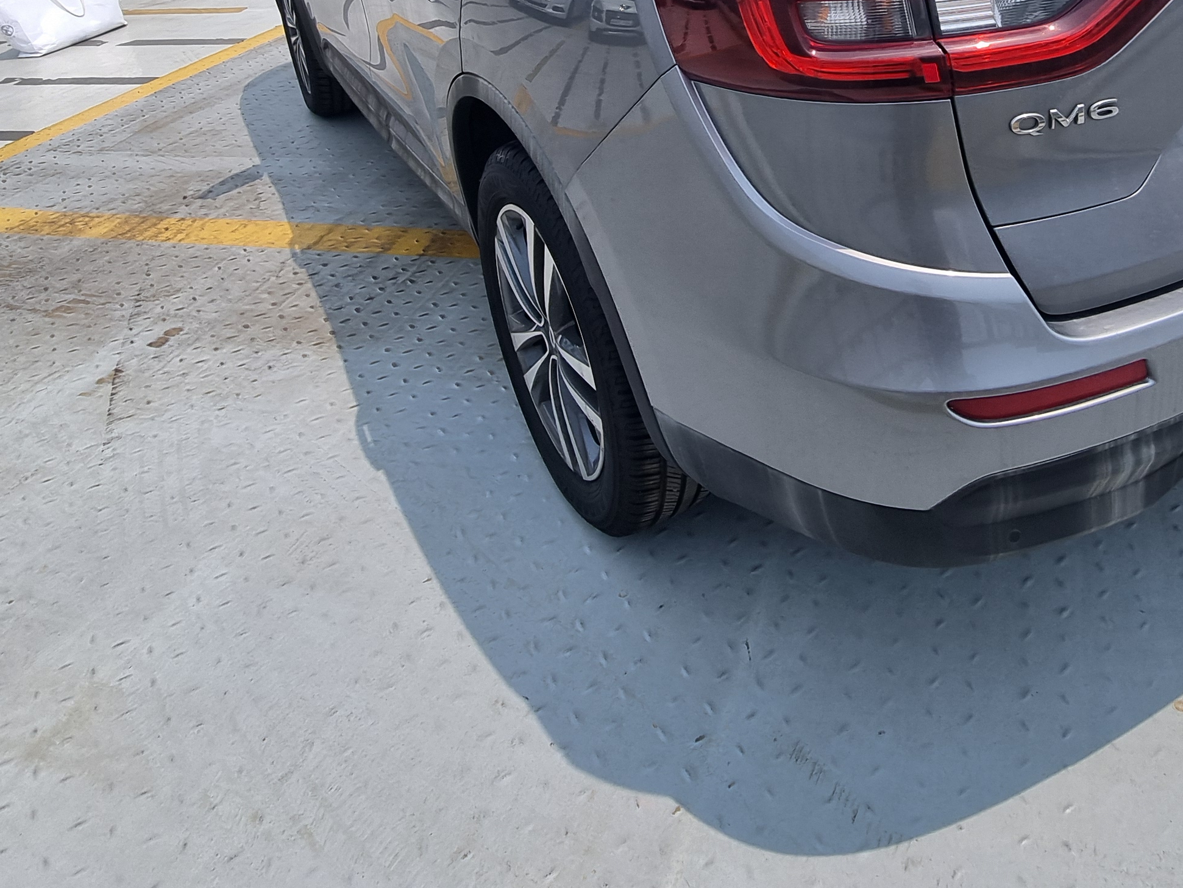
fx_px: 923
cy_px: 18
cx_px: 797
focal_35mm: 27
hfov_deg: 63.5
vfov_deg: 44.4
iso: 50
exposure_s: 1/2792
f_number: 2.2
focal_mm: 2.2
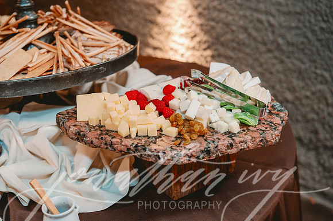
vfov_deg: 29.2
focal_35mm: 46
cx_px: 166
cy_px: 110
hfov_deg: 42.8
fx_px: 425
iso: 2000
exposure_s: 1/60
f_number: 4
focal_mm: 46
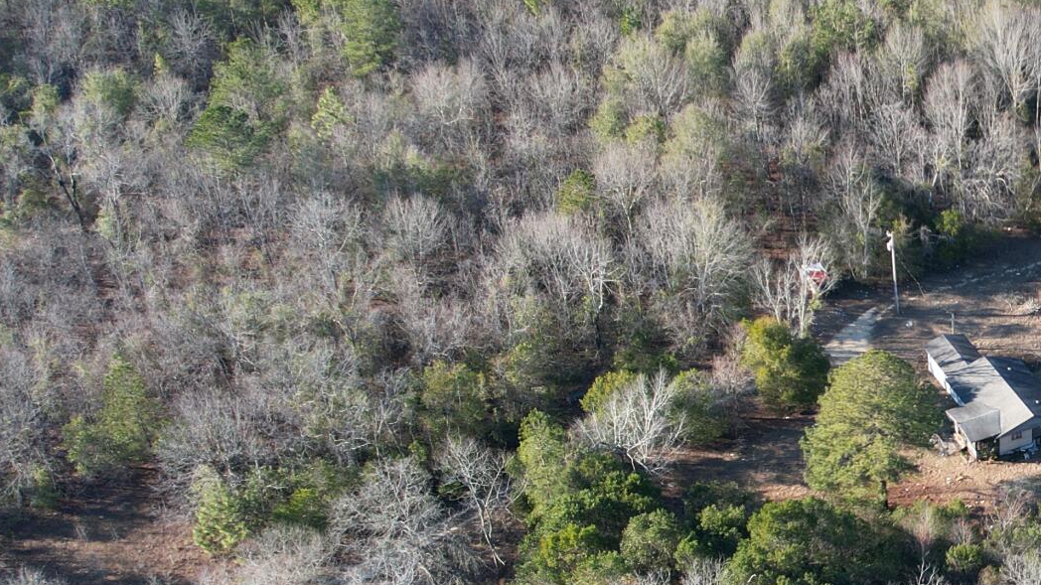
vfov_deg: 18.2
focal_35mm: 66
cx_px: 1068
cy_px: 383
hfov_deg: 29.5
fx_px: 1821
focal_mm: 8.38
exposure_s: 1/400
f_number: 2.8
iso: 110
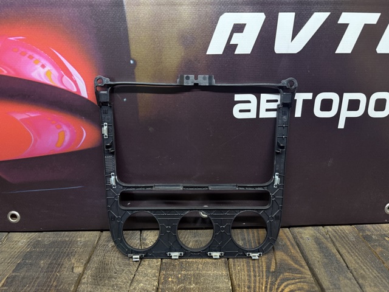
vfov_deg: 56.8
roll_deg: +0.9
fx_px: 270
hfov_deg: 71.6
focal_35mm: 24
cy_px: 146
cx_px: 194
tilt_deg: -18.0
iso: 250
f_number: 1.78
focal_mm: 6.76
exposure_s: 1/50
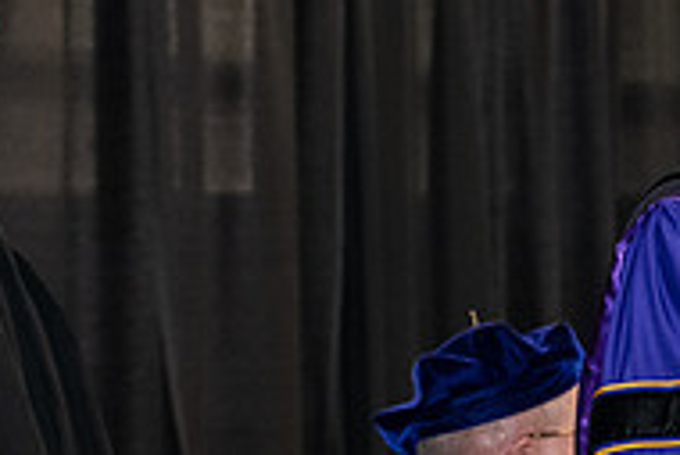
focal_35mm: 214
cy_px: 281
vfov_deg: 6.4
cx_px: 1016
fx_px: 4045
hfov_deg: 9.4
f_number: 5
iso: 2500
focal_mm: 70
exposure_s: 1/200
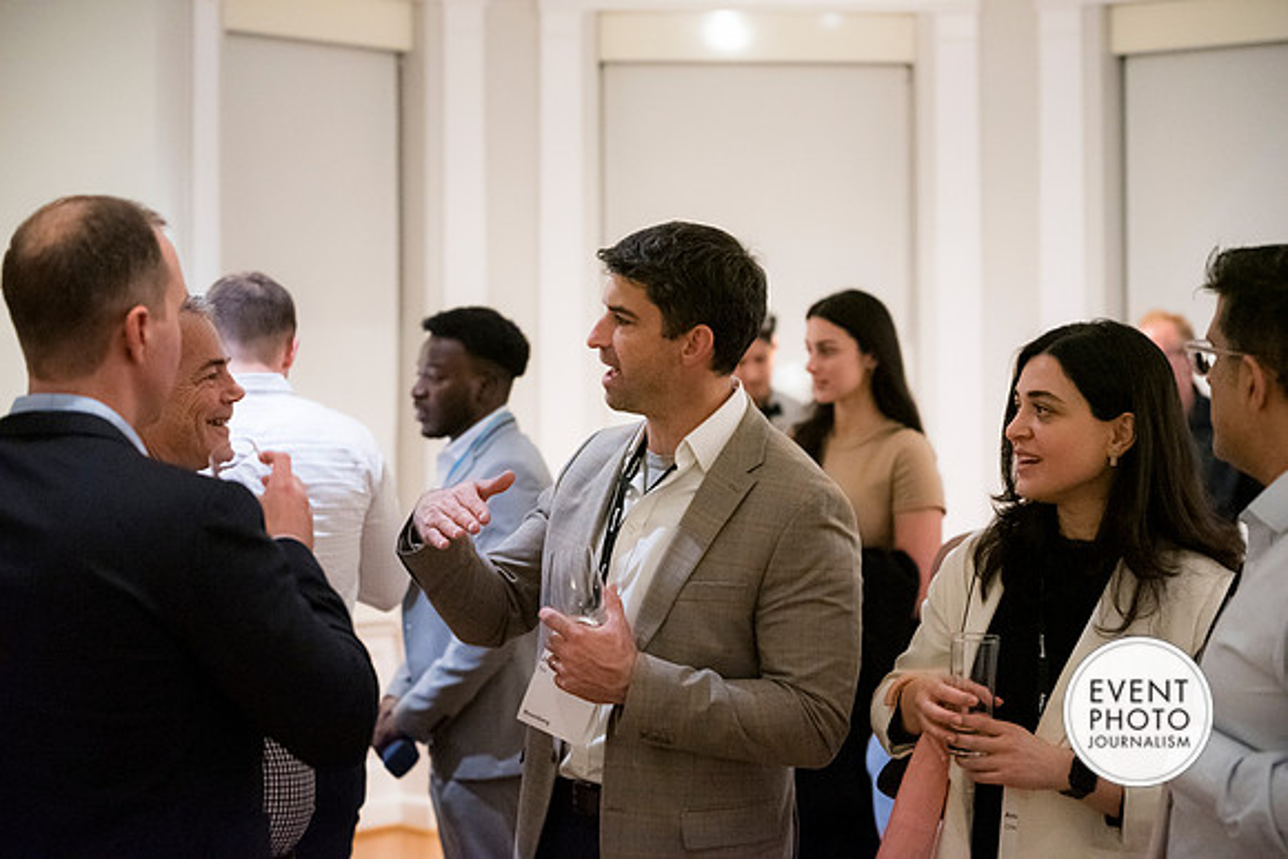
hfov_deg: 28.8
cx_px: 644
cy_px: 430
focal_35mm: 70
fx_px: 2511
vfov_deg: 19.4
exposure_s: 1/125
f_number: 2.8
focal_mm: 70
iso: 6400
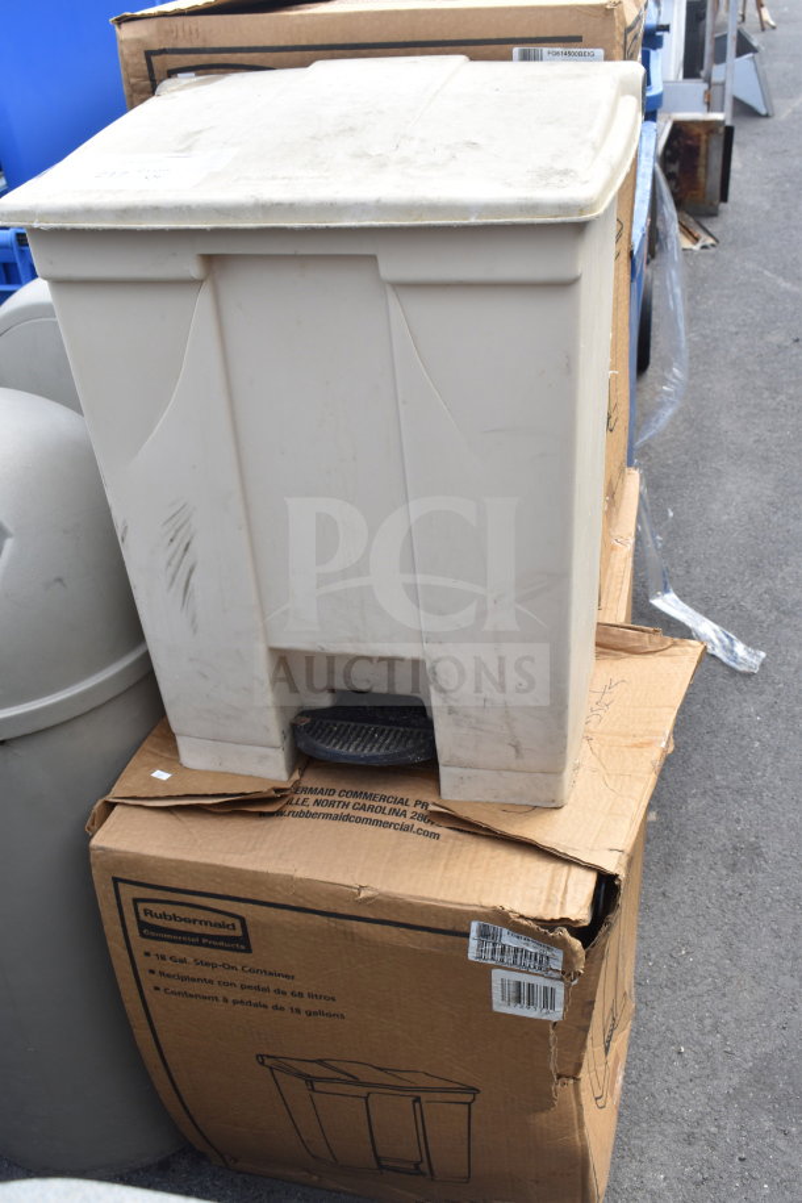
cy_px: 602
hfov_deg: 35.5
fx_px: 1253
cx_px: 401
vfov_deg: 51.3
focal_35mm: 38
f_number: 7.1
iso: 200
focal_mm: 25
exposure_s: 1/200
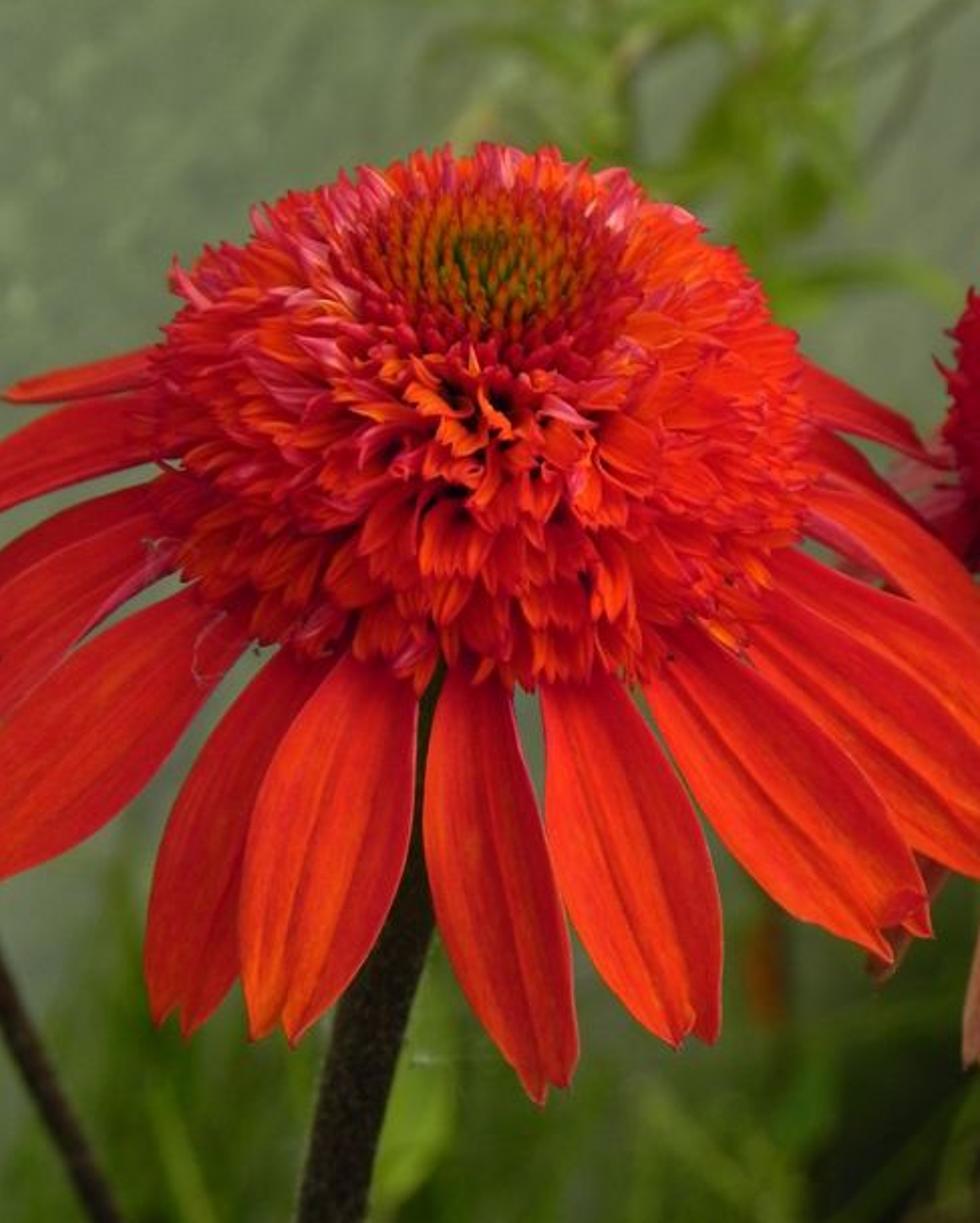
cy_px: 523
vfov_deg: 9.3
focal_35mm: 208
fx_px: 7535
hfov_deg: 7.4
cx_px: 473
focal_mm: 28.8
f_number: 5
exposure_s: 1/500
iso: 160
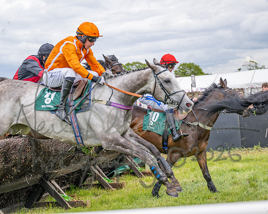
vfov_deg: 19.4
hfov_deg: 24.2
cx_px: 134
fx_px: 625
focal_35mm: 79
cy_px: 107
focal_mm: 70
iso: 200
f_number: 2.8
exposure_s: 1/1600
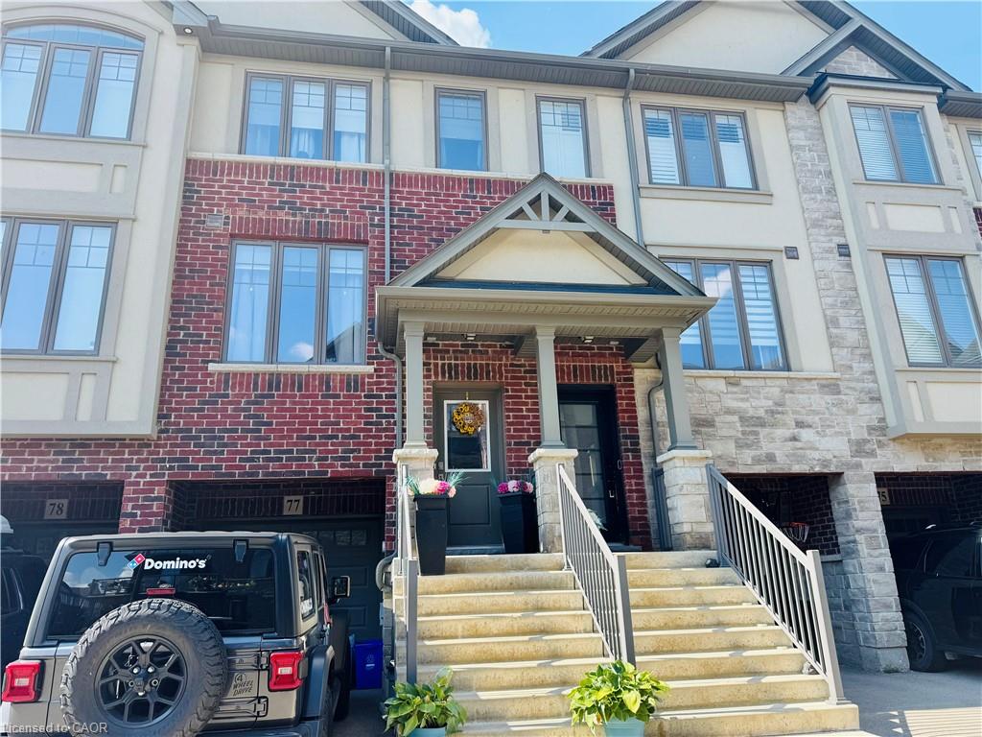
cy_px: 368
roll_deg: +2.5
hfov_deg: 71.6
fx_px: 681
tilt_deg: +18.8
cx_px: 491
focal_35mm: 24
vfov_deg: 56.8
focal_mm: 6.76
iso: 80
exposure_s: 1/1151
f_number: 1.78
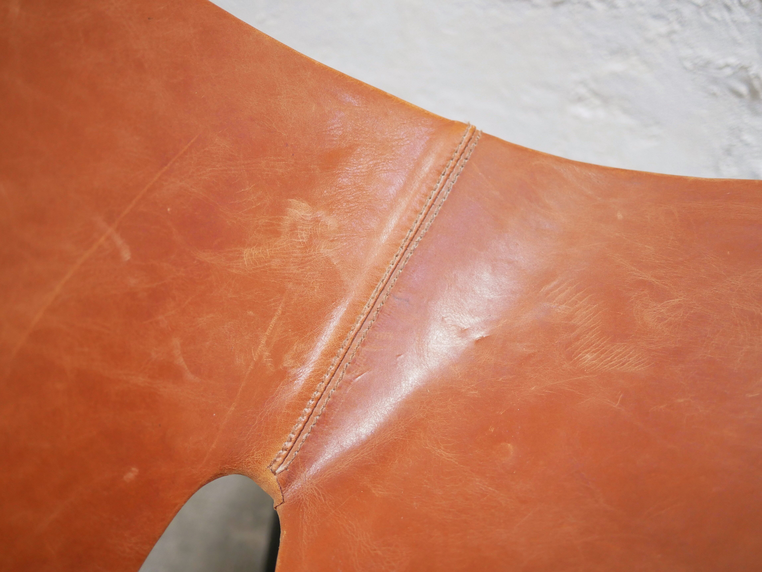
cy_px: 286
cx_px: 381
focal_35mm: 40
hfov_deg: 46.8
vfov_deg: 36.0
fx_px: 881
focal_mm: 20
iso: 1250
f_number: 1.7
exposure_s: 1/60
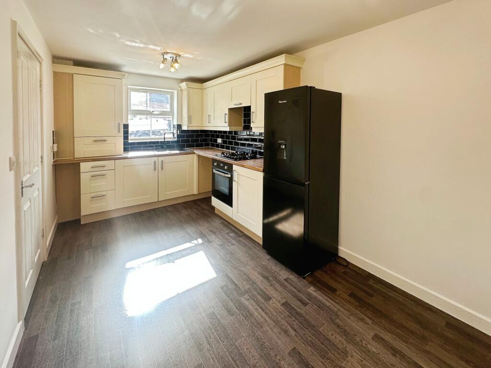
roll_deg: -0.1
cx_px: 246
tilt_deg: -8.9
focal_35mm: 14
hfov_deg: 102.1
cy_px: 184
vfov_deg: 85.7
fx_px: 199
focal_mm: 2.22
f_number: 2.2
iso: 100
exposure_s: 1/99
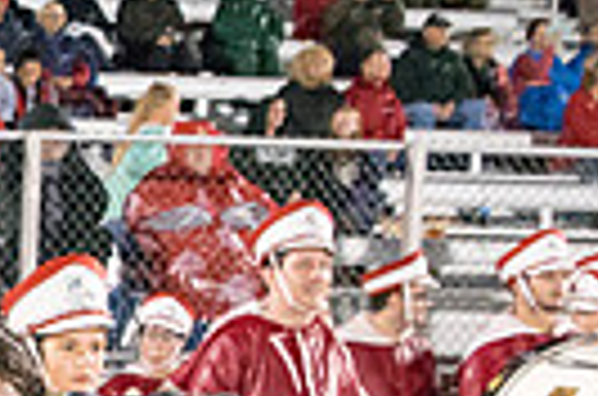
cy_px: 574
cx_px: -490
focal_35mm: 105
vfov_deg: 12.4
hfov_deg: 16.3
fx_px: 1740
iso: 5000
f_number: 5.6
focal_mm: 24
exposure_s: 1/200
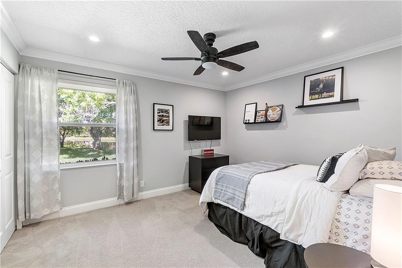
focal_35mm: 15
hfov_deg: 100.4
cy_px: 134
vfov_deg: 77.3
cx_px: 201
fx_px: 167
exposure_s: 1/2.5
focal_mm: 10
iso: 160
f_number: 11
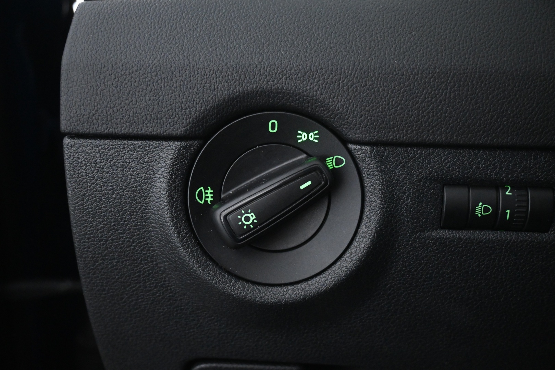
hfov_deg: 47.2
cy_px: 185
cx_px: 278
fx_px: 636
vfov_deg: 32.4
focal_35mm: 41
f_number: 4.5
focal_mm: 27.5
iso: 4000
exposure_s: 1/40
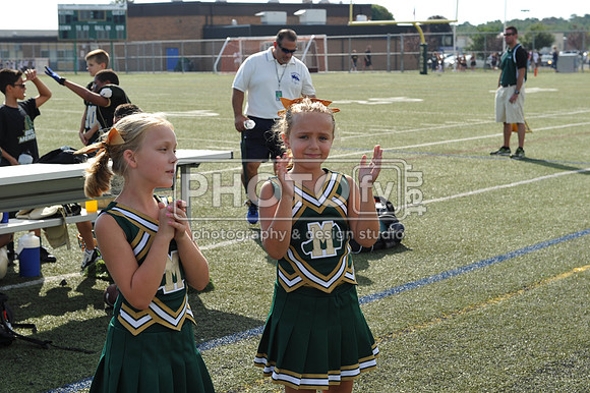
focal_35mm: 70
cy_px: 196
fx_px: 1147
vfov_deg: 19.4
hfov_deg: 28.9
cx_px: 295
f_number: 8
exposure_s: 1/250
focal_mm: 70
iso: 200
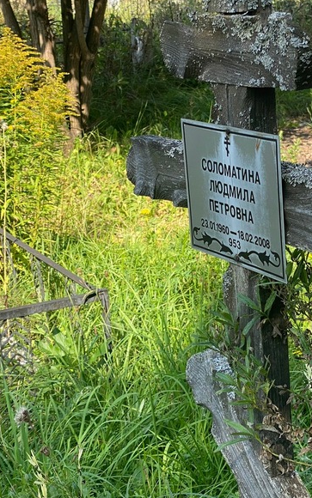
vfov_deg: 27.1
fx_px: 1033
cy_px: 251
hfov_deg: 17.0
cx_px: 265
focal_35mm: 76
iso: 20
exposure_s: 1/494
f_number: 2
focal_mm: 6
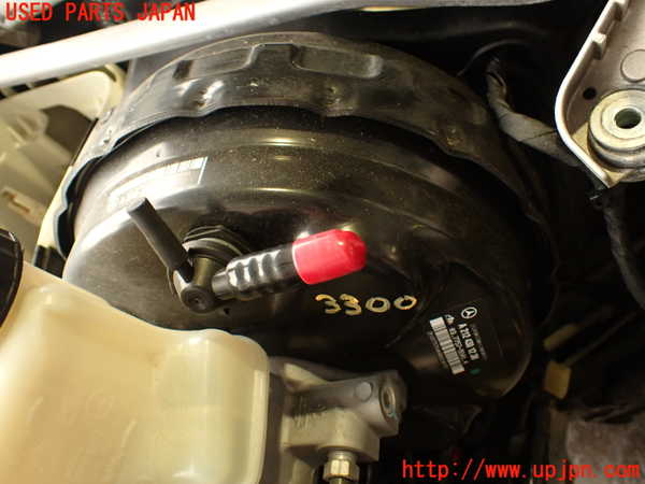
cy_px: 242
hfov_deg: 56.8
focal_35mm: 32
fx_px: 596
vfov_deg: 44.2
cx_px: 322
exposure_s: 1/30
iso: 200
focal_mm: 5.79
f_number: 2.4
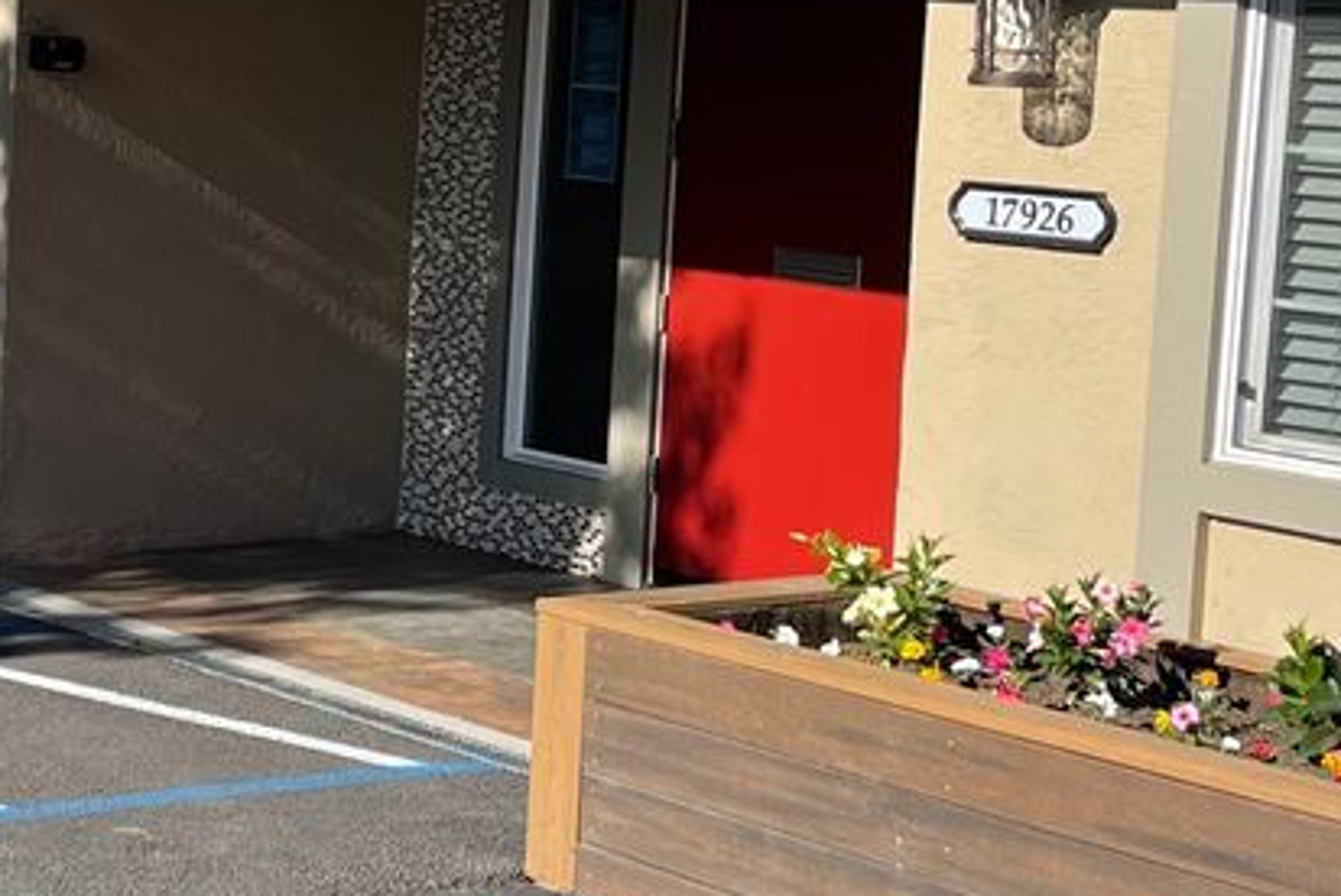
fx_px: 3355
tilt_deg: -3.4
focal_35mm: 90
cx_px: 269
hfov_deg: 22.3
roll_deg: -2.3
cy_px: 230
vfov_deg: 15.2
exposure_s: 1/2387
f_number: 1.6
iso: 32
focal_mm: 5.1
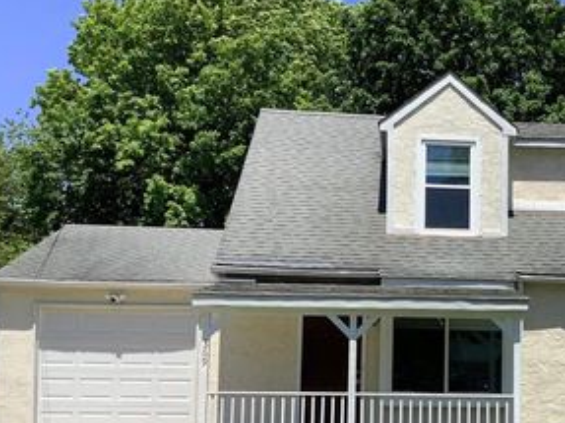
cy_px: 335
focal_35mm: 54
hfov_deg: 34.2
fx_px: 881
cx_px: 471
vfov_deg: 26.5
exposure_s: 1/1773
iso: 25
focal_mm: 3.3
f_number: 2.4
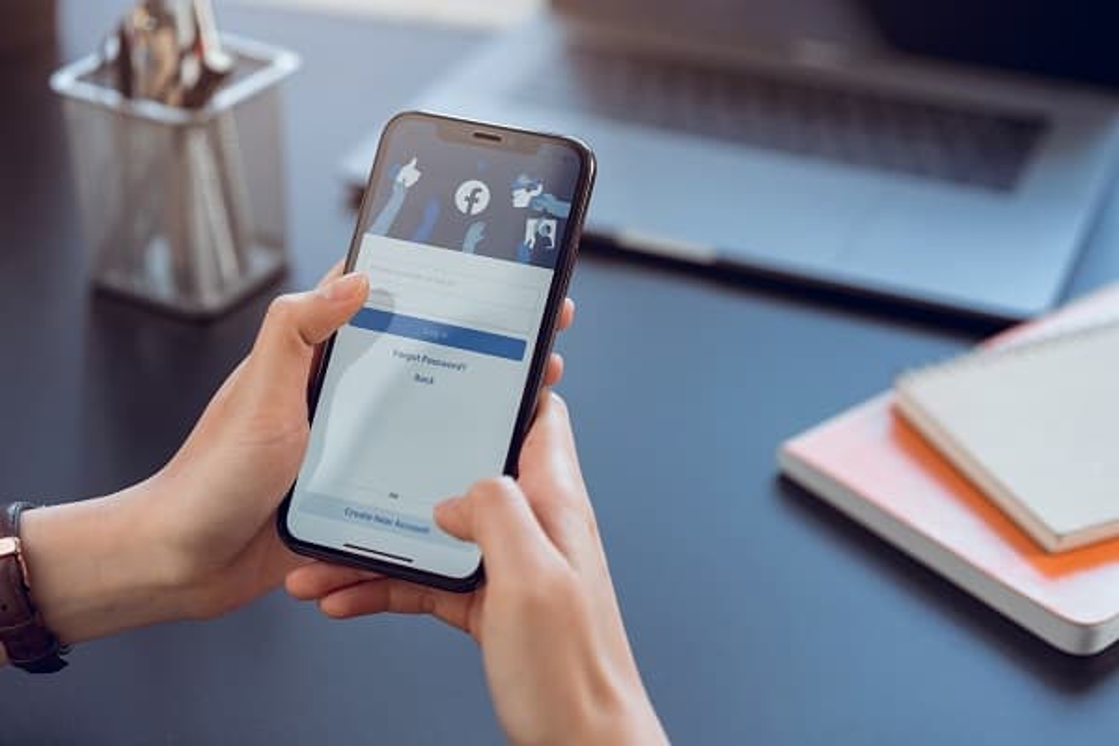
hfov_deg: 36.2
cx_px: 560
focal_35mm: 55
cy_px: 373
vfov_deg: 24.6
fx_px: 1709
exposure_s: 1/50
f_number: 2.8
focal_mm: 55
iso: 100
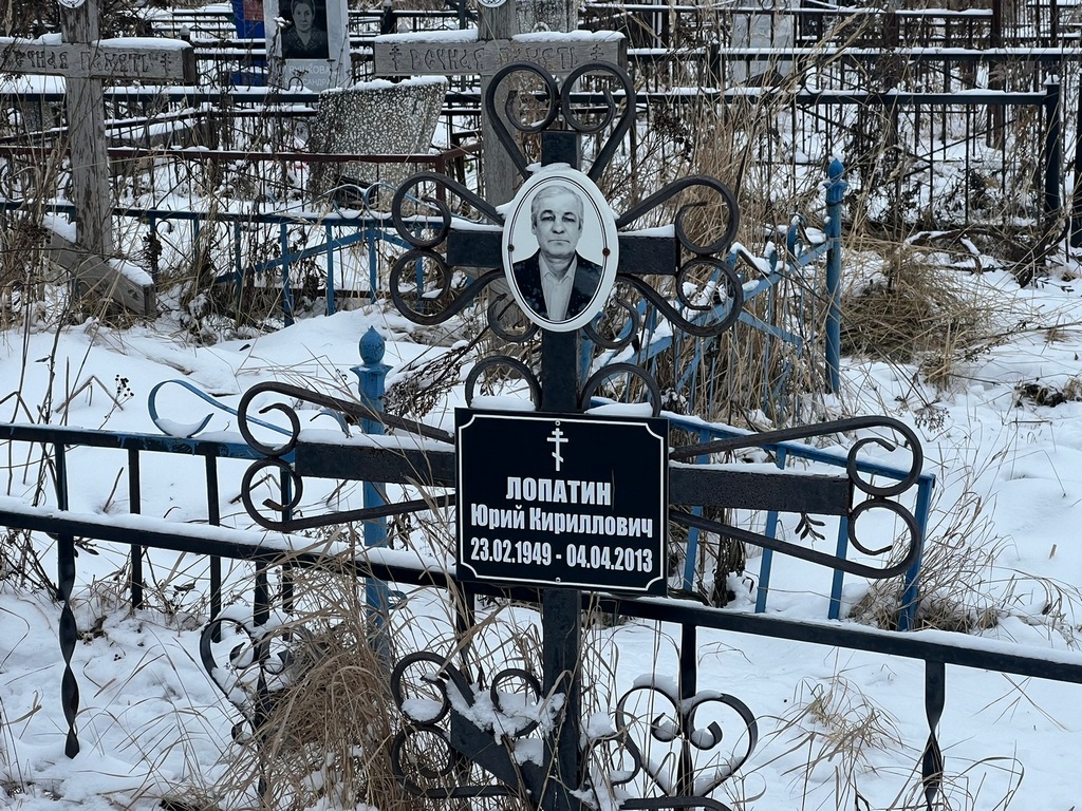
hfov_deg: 25.3
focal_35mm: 77
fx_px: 2407
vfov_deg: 19.1
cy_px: 406
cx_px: 541
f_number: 2.8
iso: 32
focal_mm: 9
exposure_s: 1/141
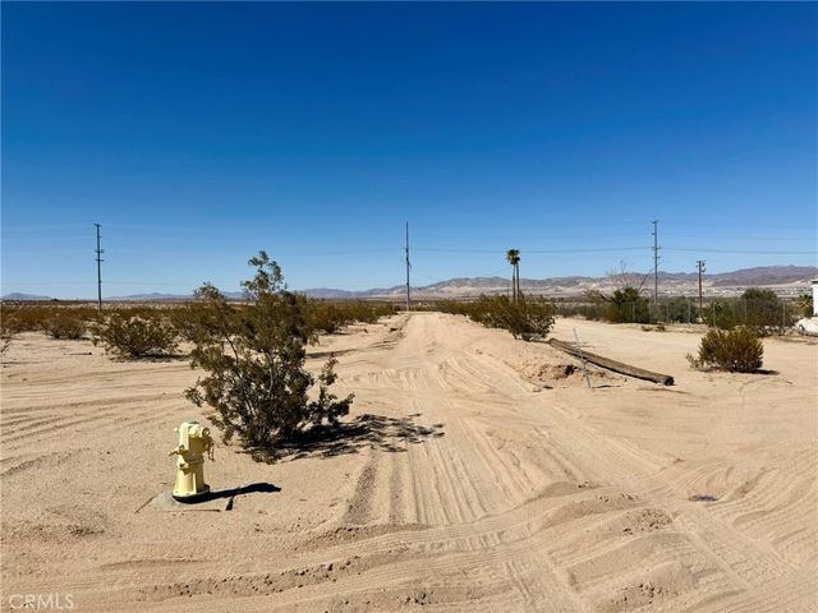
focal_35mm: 24
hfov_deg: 71.6
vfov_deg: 56.8
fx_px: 567
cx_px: 409
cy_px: 306
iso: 80
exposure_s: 1/11905
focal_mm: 6.76
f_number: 1.78
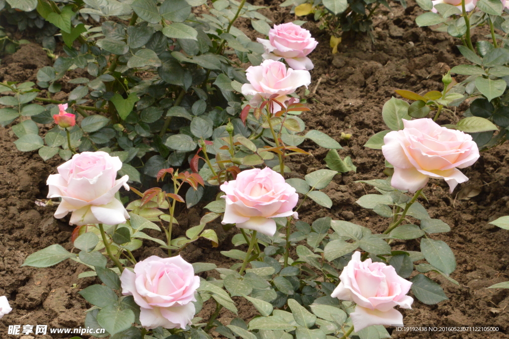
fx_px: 1801
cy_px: 170
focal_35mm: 128
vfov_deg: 10.7
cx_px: 254
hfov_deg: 16.1
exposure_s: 1/250
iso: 900
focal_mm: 85
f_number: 18
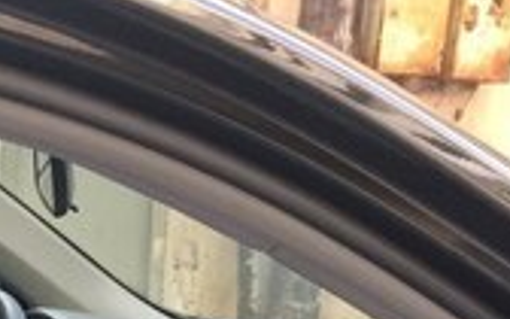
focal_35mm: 91
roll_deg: -1.6
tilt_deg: -28.6
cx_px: 24
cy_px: 720
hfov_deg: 22.1
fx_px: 1265
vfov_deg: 12.1
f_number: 2.2
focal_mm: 4.15
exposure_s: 1/33
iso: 64
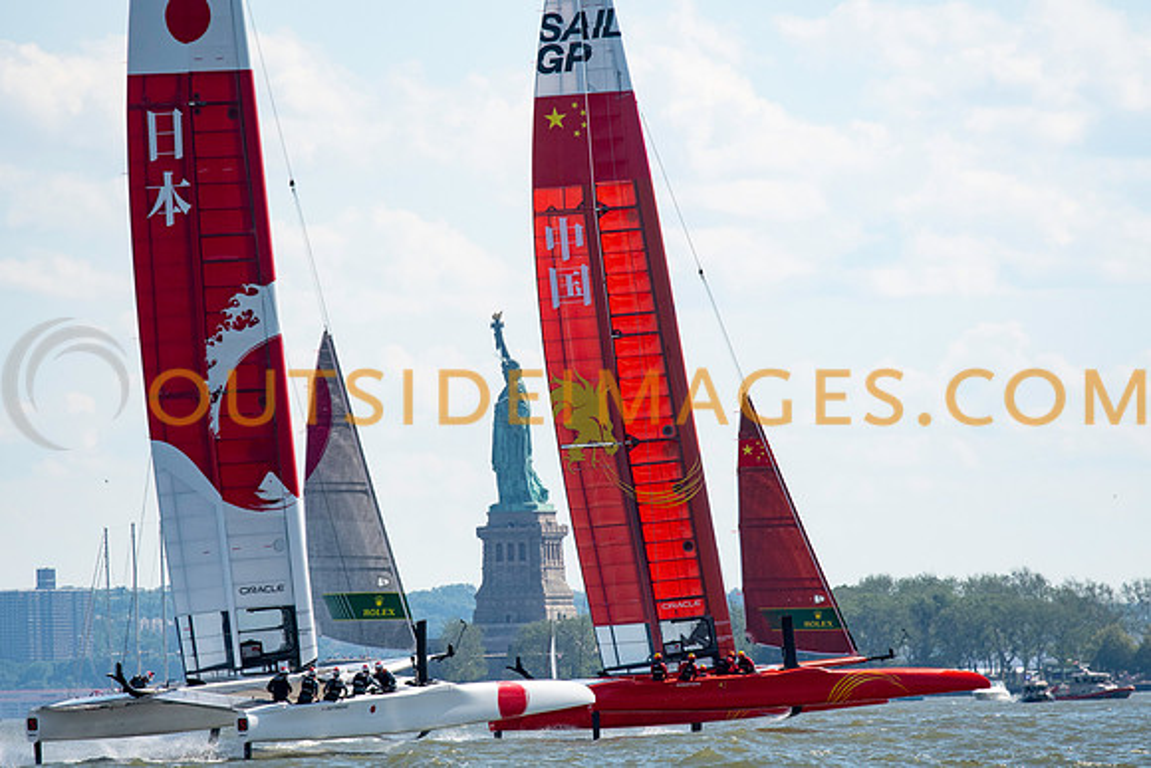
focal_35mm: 450
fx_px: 14390
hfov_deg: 4.6
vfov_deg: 3.1
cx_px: 576
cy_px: 384
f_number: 5
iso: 640
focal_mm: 300
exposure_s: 1/5000
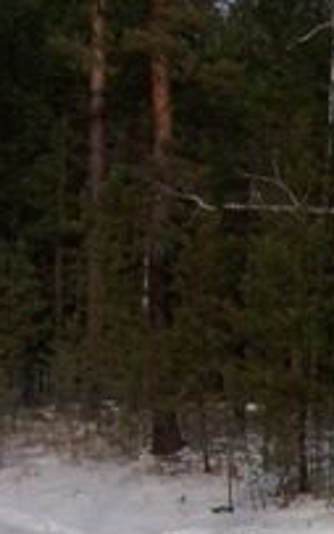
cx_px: 682
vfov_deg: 16.0
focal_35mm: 124
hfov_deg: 9.8
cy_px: 681
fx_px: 1805
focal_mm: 5.6
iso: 80
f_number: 5.1
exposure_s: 1/454
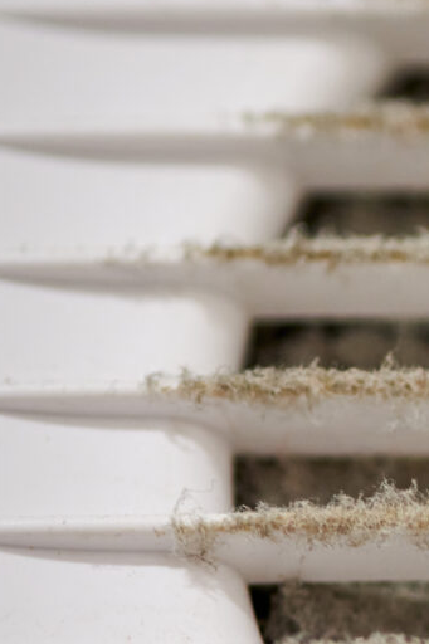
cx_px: 930
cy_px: 424
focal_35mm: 315
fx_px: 5634
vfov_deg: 6.5
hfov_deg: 4.3
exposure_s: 1/80
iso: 400
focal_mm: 105
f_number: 3.3
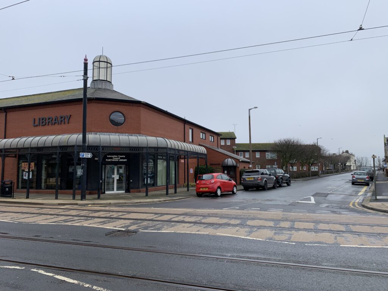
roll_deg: +0.4
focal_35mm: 26
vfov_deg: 53.1
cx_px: 194
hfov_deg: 67.3
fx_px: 291
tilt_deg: +6.4
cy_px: 146
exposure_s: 1/945
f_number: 1.8
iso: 25
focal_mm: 4.25
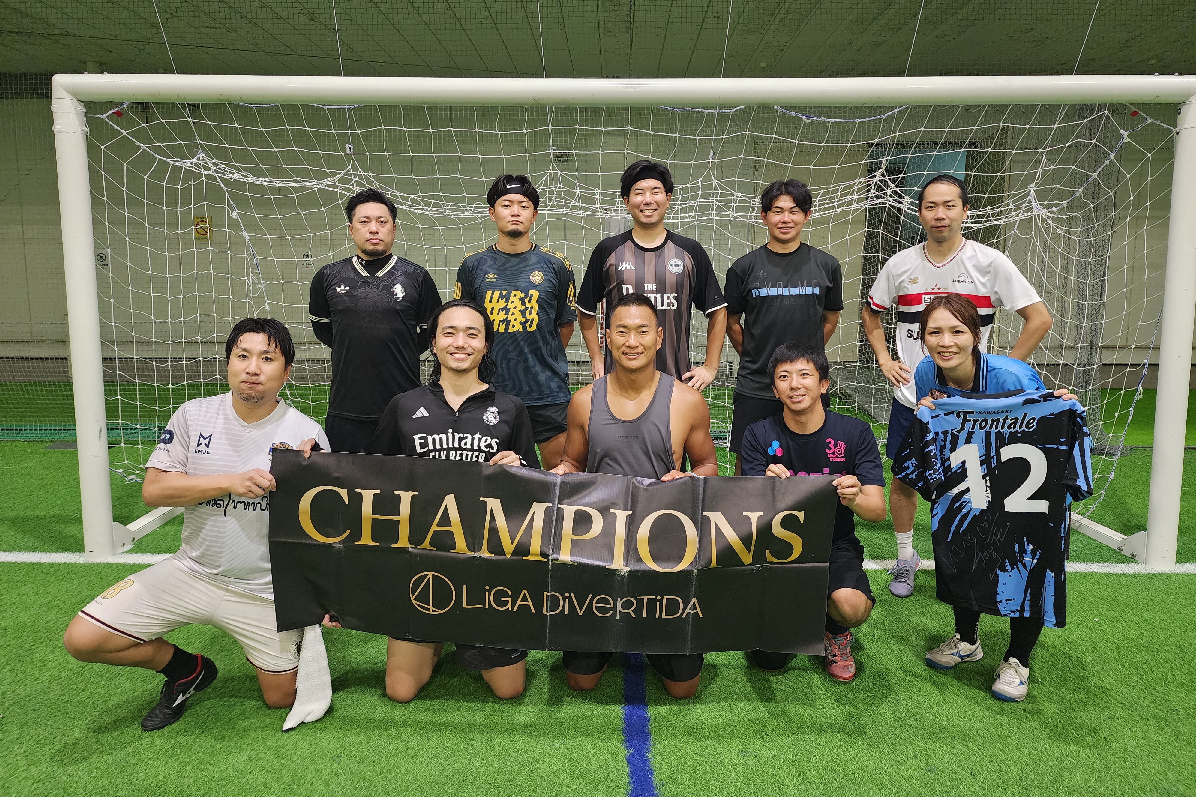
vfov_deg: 53.1
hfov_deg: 73.7
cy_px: 364
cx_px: 598
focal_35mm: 24
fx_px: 797
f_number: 1.8
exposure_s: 1/60
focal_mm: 6.4
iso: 640
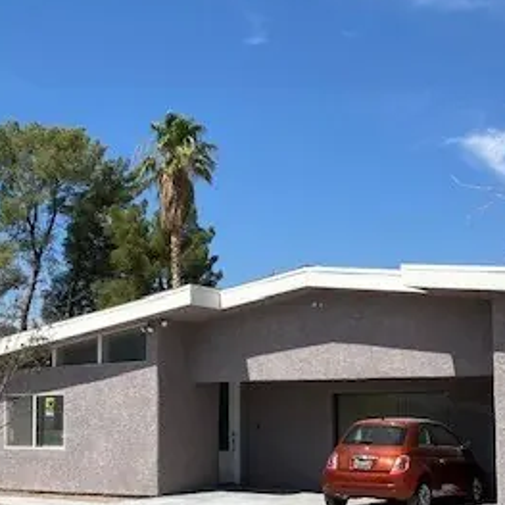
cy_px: 374
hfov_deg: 30.1
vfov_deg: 30.1
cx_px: 134
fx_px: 924
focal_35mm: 56
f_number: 1.8
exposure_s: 1/4274
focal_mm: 4.25
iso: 32
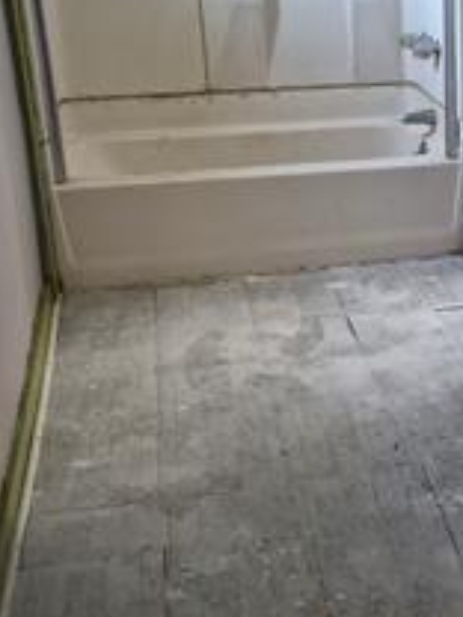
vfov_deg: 35.9
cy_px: 222
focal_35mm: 53
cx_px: 454
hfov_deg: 26.2
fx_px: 945
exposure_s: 1/120
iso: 1250
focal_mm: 5.4
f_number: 1.8
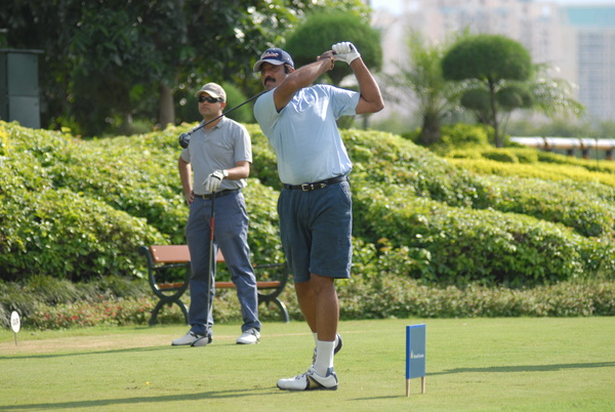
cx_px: 308
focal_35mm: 232
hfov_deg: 8.8
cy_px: 206
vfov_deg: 5.9
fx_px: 3978
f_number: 2.8
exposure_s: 1/1250
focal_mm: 155
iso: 200
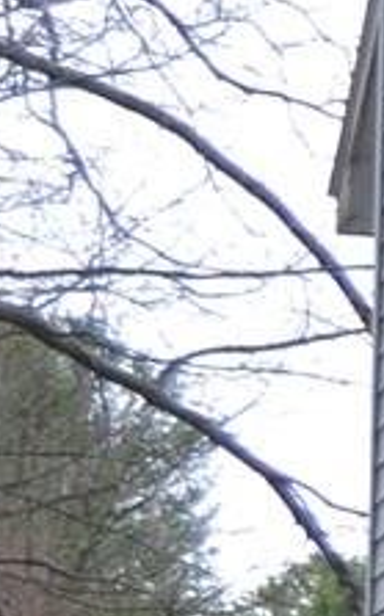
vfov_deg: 5.7
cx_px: 3094
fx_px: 6094
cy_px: 945
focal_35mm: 363
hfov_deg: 2.9
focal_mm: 23
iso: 280
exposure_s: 1/125
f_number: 5.6
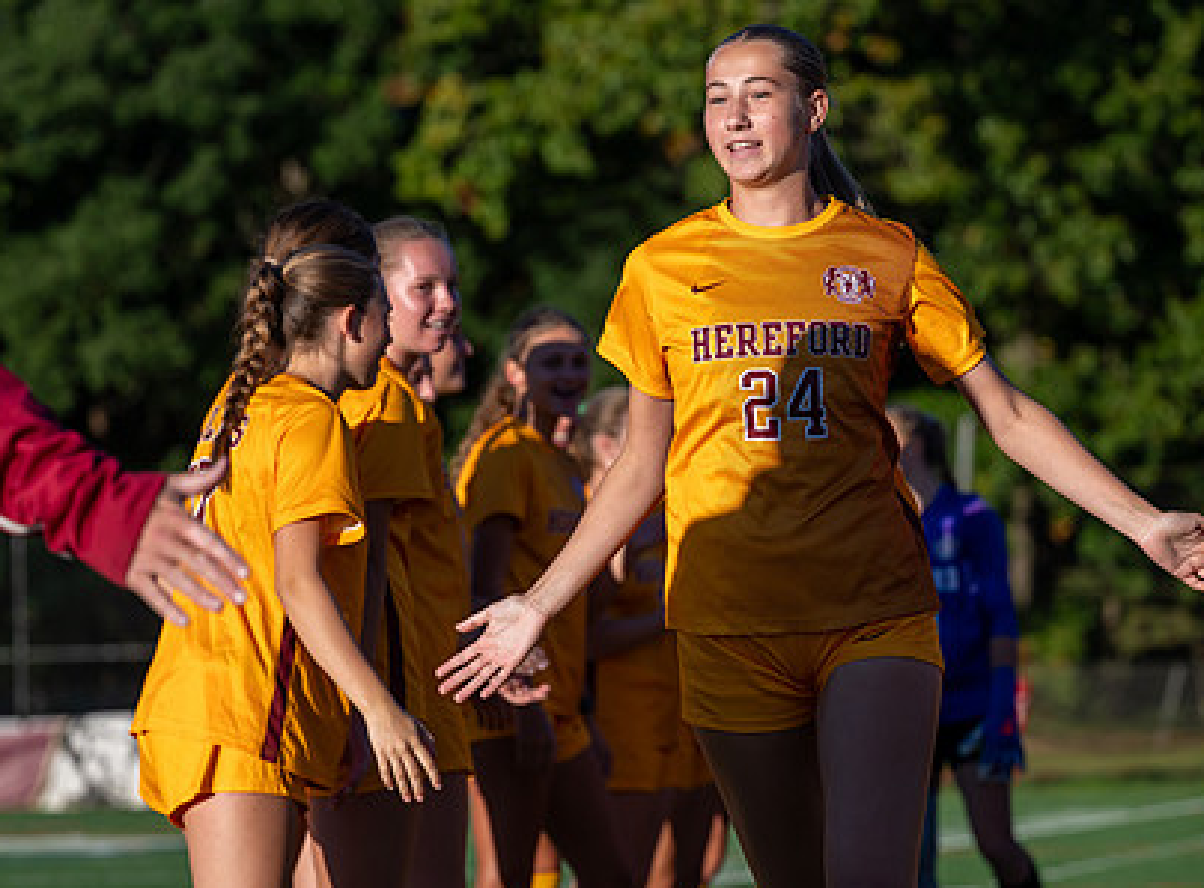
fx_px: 5498
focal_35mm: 159
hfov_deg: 12.5
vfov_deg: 9.2
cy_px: 417
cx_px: 589
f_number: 2.8
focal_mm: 89
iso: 100
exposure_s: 1/2000
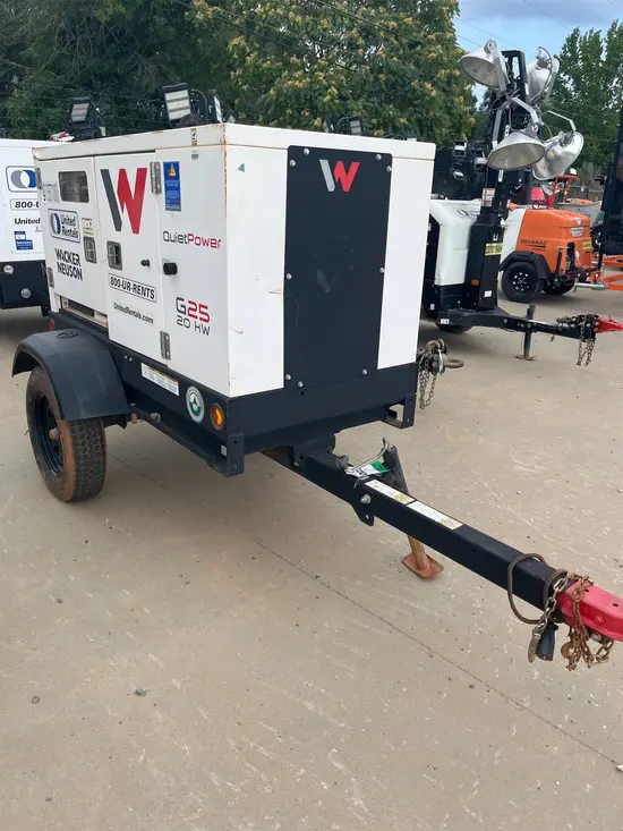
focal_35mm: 26
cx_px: 312
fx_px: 624
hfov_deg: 53.1
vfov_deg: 67.3
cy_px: 416
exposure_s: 1/2062
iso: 50
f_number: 1.6
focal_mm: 5.1
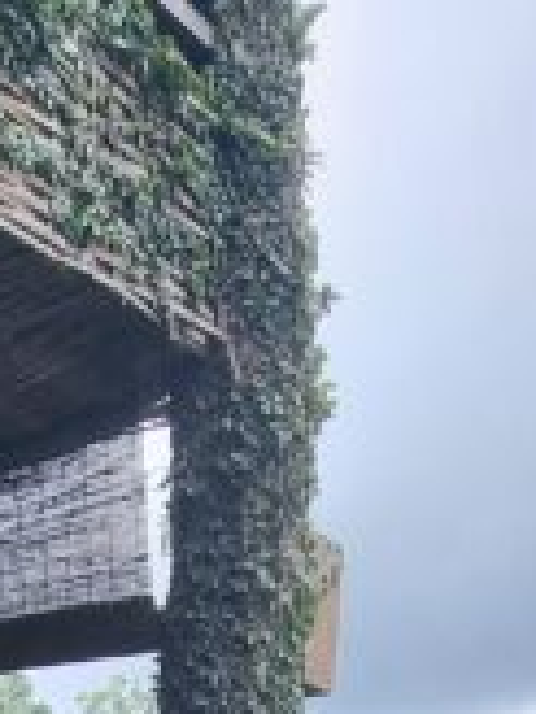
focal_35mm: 55
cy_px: 1223
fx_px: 1136
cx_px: 137
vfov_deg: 23.0
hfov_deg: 26.2
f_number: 2.2
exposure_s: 1/370
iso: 50
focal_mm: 2.2
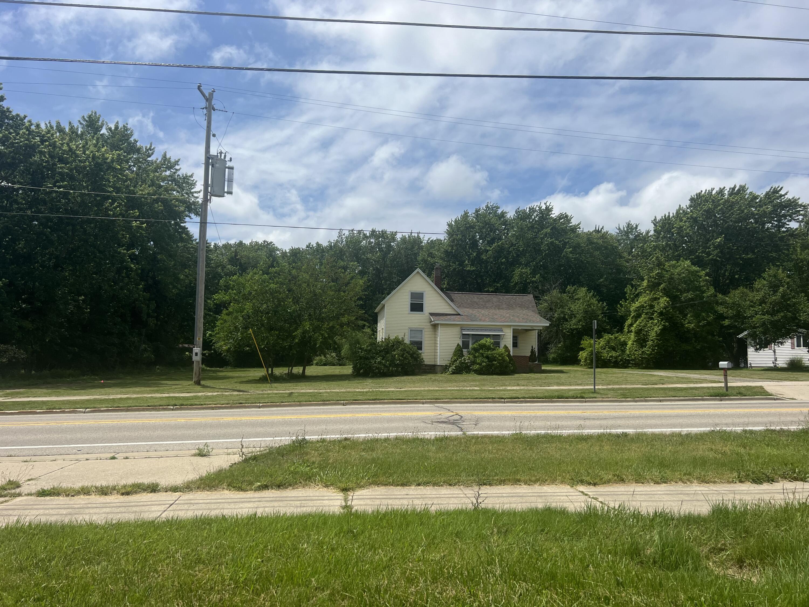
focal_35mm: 26
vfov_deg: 53.1
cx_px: 404
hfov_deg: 67.3
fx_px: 608
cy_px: 304
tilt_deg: +4.6
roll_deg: -0.9
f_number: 1.5
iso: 50
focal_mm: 5.7
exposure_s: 1/8000
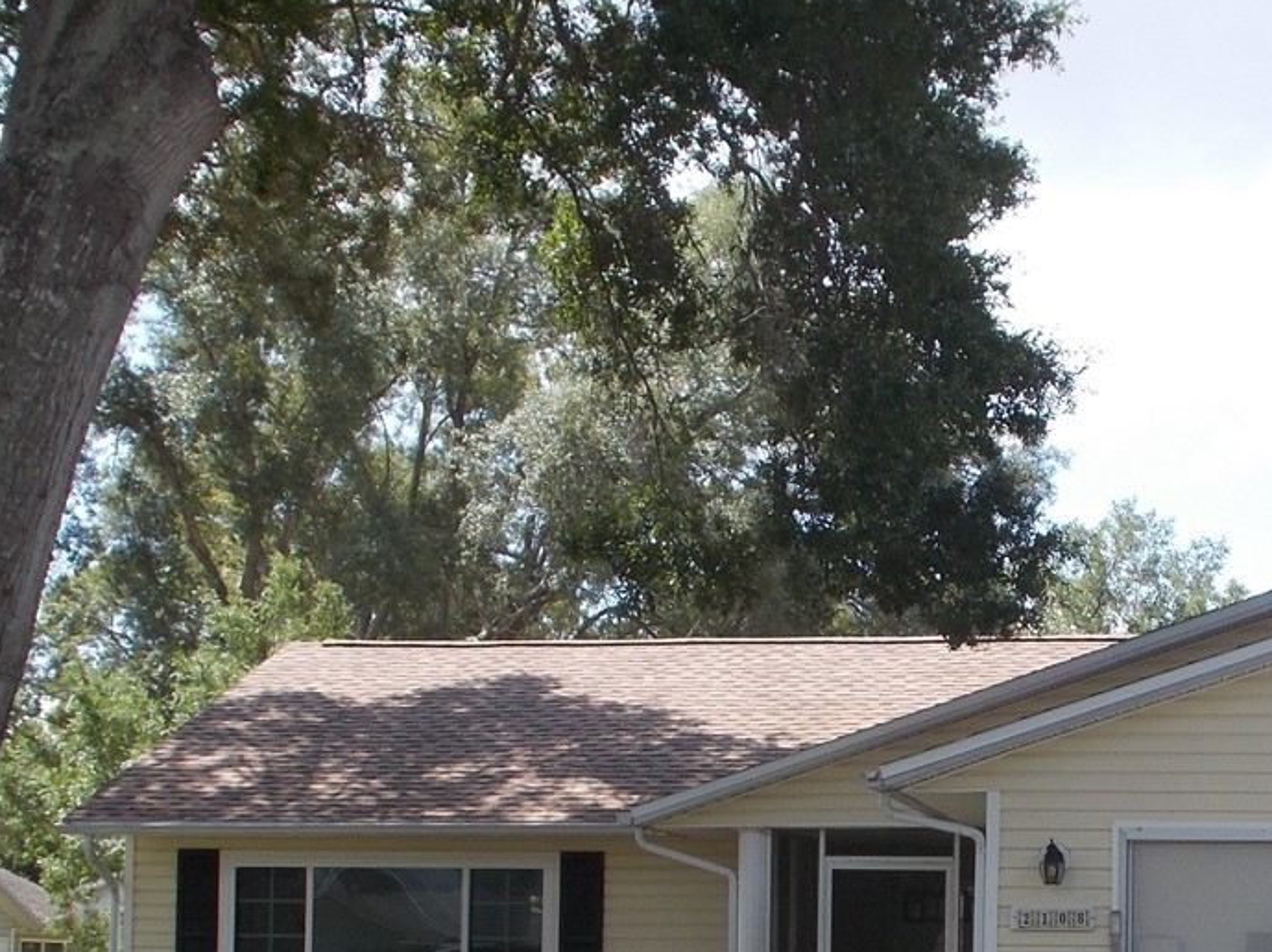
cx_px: 879
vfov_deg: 18.3
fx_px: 2901
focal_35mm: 79
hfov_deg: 24.6
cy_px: 854
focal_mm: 6
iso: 80
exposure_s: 1/320
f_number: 3.6
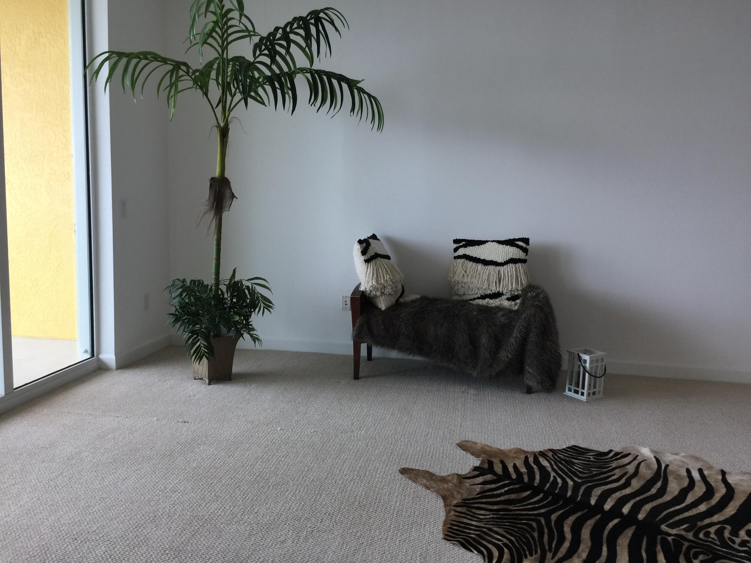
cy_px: 282
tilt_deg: -8.0
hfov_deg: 61.7
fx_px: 629
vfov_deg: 48.2
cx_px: 376
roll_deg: -2.2
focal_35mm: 29
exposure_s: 1/40
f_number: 2.2
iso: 32
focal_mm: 4.15
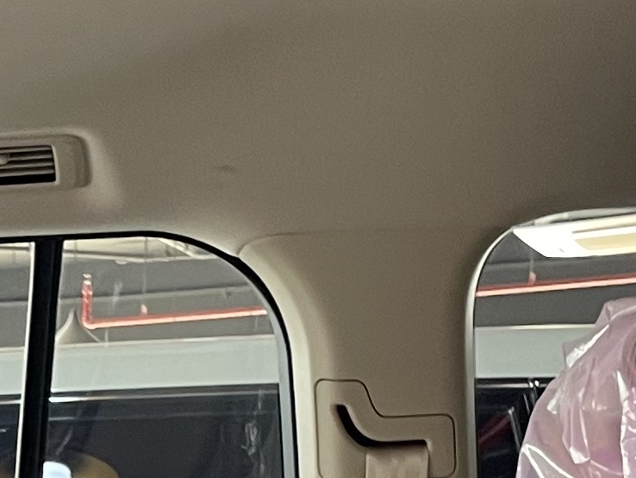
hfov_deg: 12.9
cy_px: 1011
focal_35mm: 142
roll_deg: +1.8
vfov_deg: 9.6
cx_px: -423
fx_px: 2610
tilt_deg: -5.5
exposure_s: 1/50
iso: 80
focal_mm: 4.2
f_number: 1.6
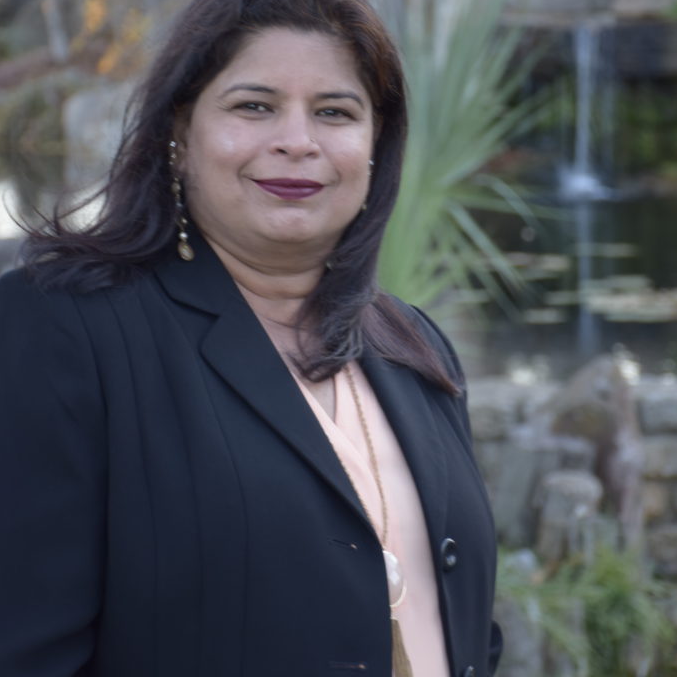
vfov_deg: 12.9
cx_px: 340
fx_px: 2987
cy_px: 253
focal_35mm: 135
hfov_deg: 12.9
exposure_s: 1/60
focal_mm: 70
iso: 500
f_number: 5
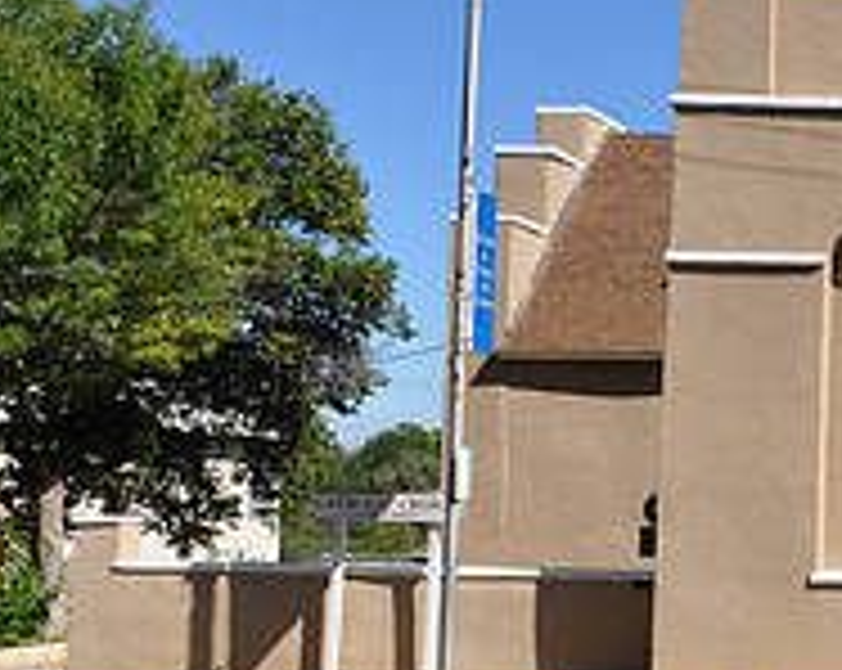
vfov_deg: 16.0
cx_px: 1229
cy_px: 232
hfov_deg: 18.0
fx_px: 2389
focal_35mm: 96
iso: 200
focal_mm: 22
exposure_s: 1/160
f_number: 13
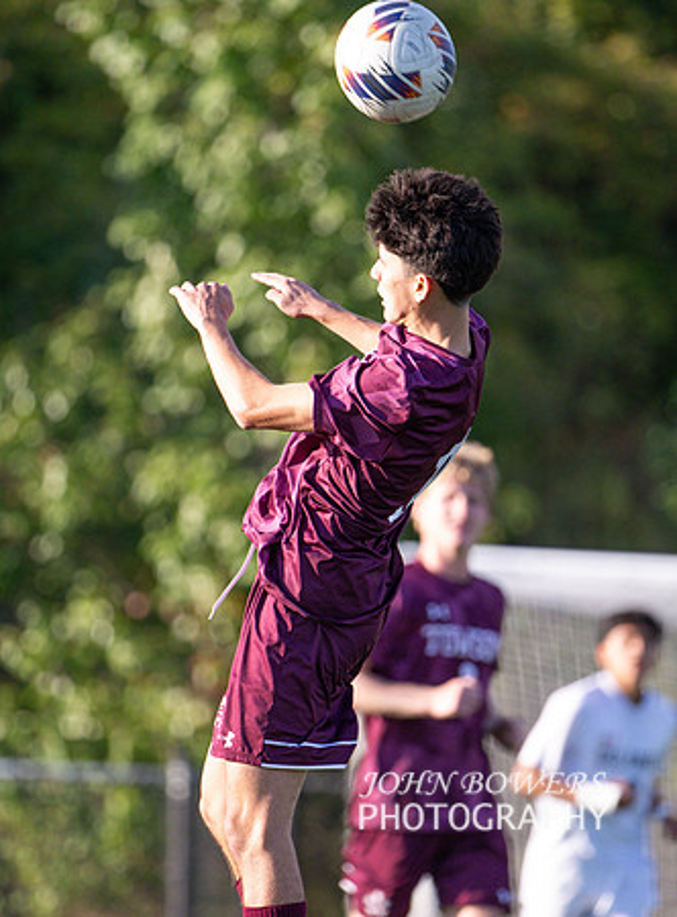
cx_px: 342
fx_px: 15647
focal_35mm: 594
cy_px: 469
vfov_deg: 3.4
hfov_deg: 2.5
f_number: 4.5
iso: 1400
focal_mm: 400
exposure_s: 1/2500
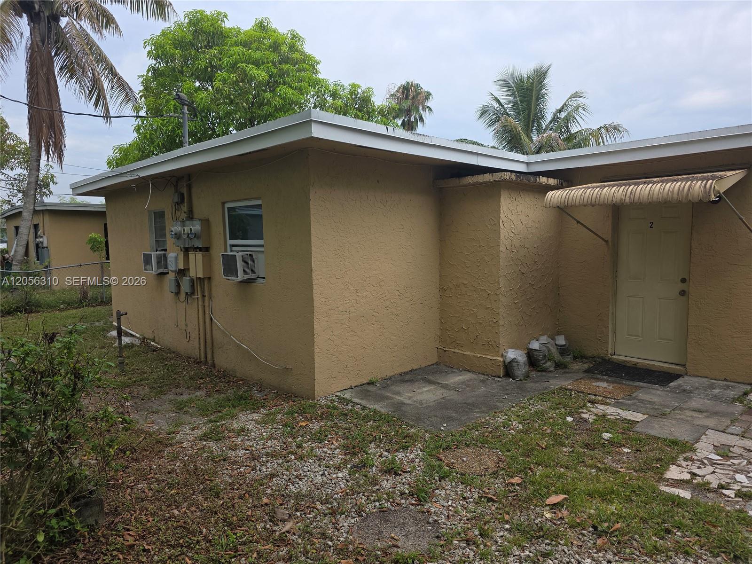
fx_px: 500
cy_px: 282
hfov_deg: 73.9
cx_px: 376
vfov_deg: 58.9
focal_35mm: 23
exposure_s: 1/255
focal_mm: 6.3
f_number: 1.7
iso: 12
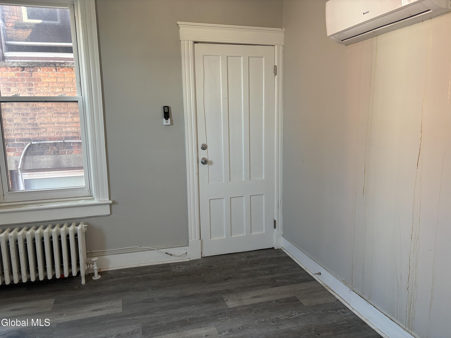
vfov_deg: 53.1
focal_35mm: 26
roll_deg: +1.4
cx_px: 226
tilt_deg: -8.2
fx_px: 339
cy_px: 169
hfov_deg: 67.3
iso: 125
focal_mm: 5.96
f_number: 1.6
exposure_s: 1/91
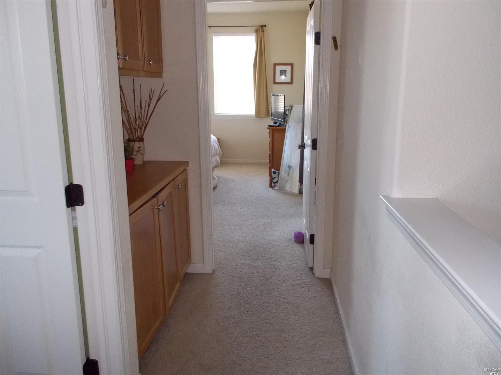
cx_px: 250
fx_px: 420
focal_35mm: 29
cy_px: 188
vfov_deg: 48.2
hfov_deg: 61.7
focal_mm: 4.1
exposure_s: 1/30
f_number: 3.3
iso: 400
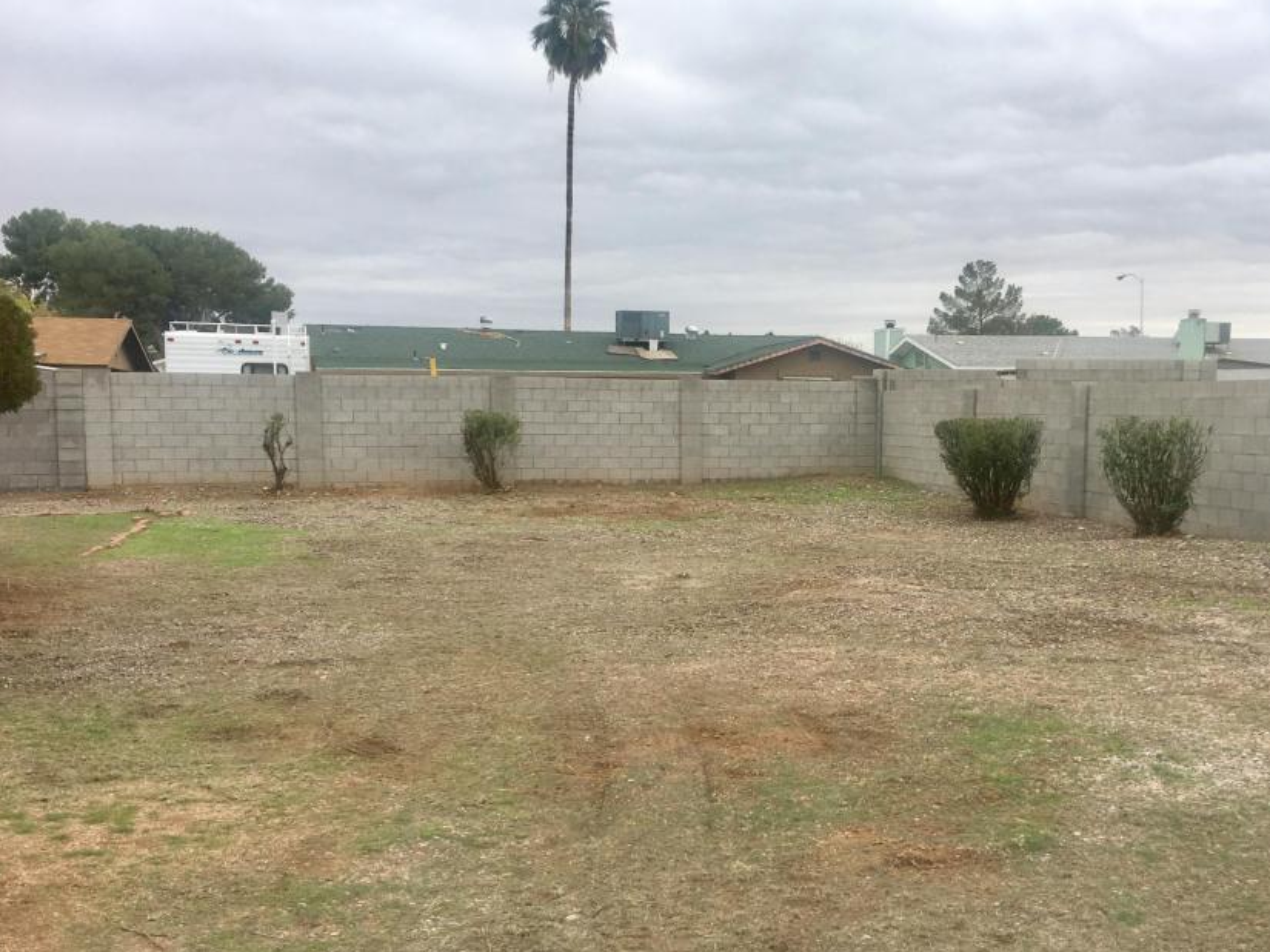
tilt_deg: -4.4
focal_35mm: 36
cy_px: 541
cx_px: 751
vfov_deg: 39.6
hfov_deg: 51.1
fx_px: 1321
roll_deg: -0.7
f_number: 2.2
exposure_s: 1/615
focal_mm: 4.15
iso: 25
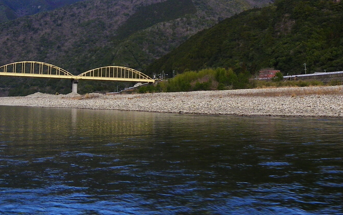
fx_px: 495
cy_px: 34
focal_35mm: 53
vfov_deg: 23.9
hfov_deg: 38.2
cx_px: 184
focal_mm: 4.6
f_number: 4.5
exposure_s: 1/250
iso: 64
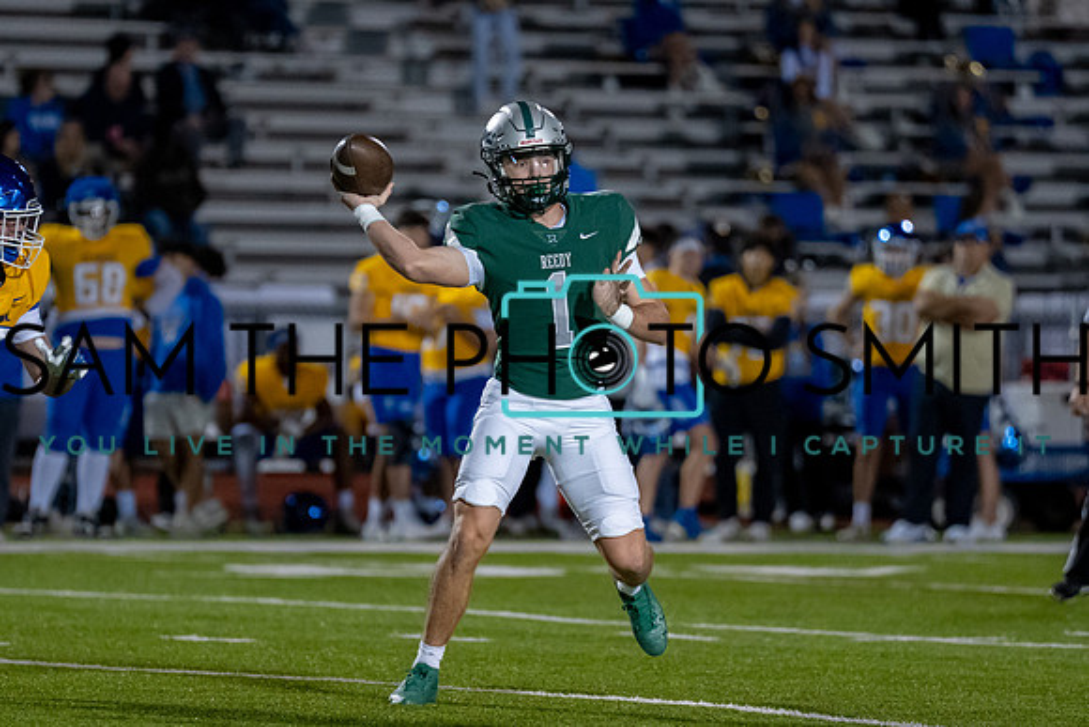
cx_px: 496
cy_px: 402
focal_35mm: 376
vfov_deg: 3.7
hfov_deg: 5.5
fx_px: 11371
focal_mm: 200
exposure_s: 1/1000
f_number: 2.8
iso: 3200
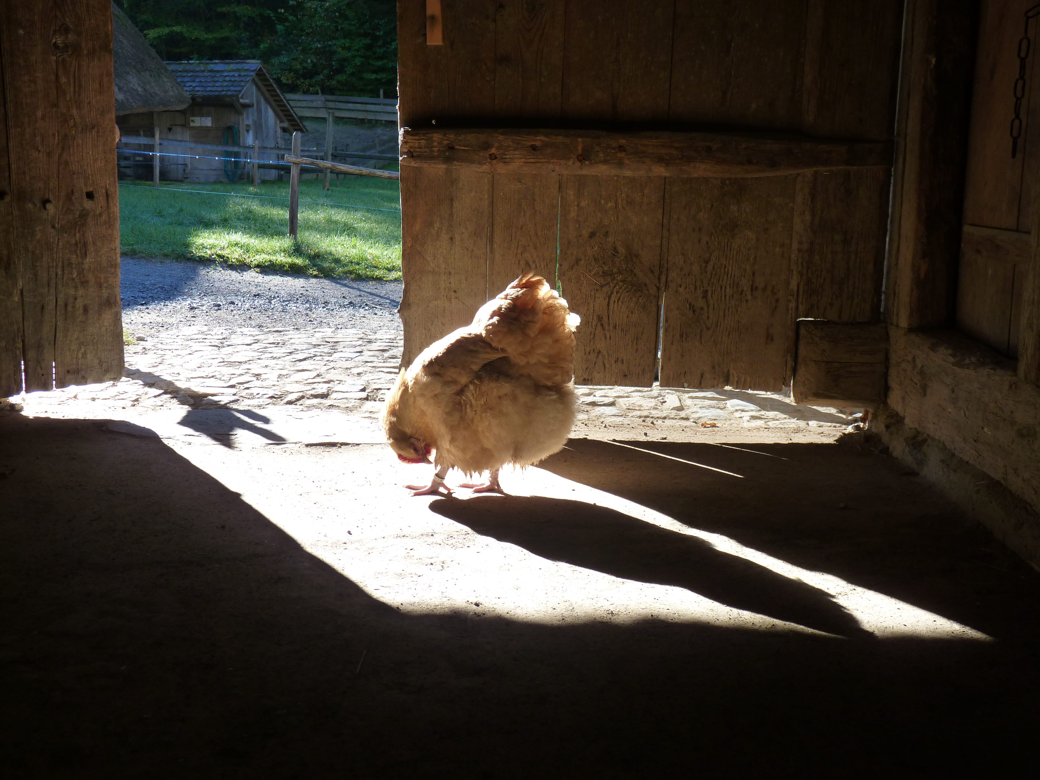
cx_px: 520
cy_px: 390
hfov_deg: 46.8
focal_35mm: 40
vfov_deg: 36.0
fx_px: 1202
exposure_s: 1/125
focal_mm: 7.2
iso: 125
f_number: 3
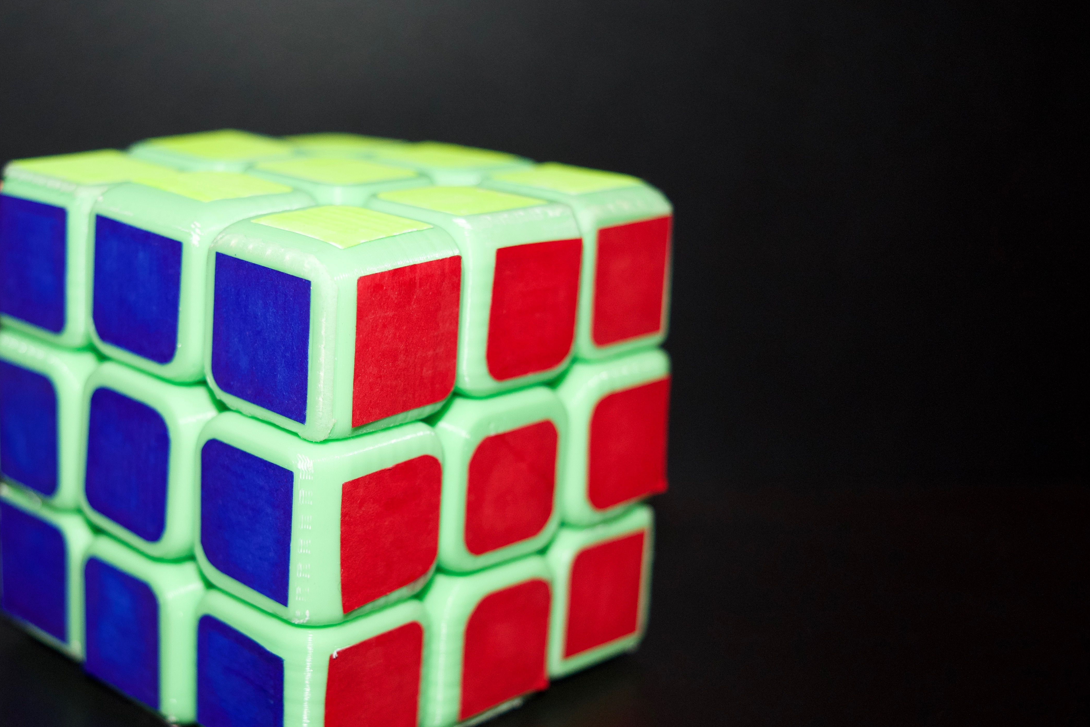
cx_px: 332
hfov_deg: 33.0
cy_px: 405
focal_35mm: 60
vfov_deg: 22.6
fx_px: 1817
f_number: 4.2
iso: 800
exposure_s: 1/80
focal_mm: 28
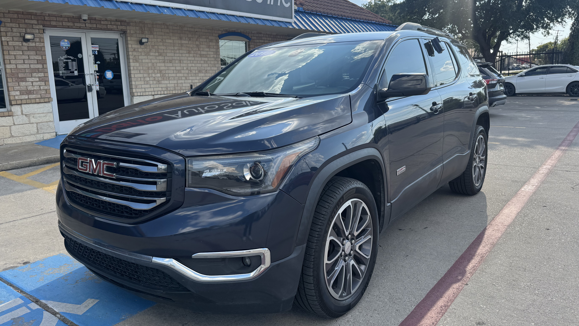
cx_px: 283
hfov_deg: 69.9
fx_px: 415
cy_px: 148
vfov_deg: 42.9
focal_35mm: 27
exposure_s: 1/1869
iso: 80
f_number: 1.78
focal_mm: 6.76
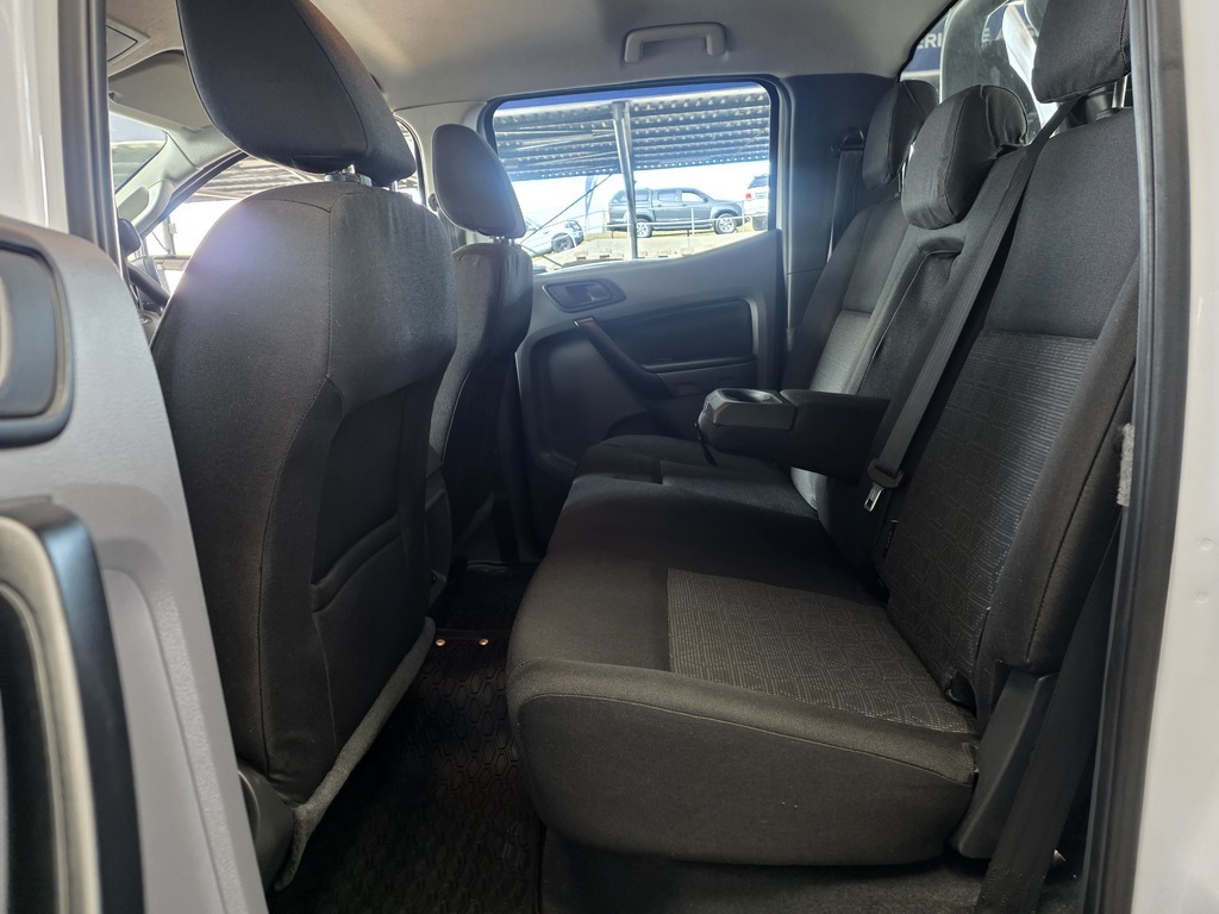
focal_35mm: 23
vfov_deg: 58.9
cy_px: 457
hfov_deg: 73.9
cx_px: 610
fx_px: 810
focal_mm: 6.25
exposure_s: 1/100
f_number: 1.7
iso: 800
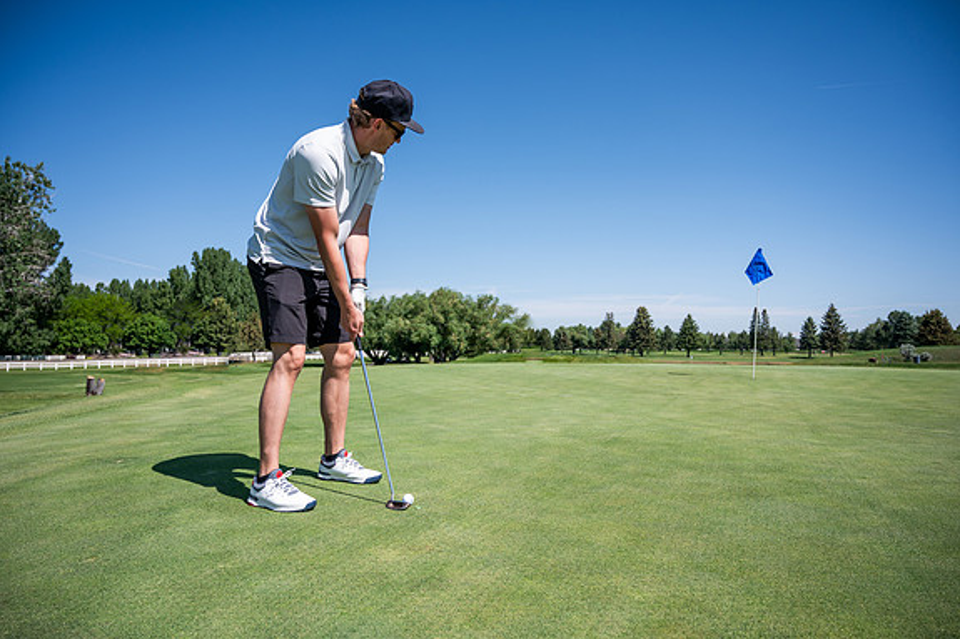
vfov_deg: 51.3
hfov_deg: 71.5
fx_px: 666
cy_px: 320
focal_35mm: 25
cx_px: 483
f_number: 4
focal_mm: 24
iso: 200
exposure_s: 1/1600
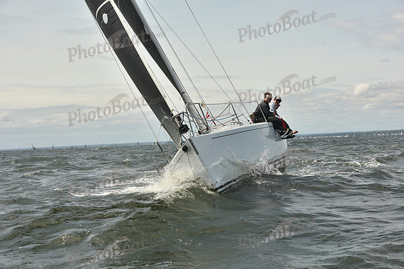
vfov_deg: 19.5
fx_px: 786
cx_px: 202
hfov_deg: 28.8
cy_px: 134
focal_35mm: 70
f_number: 9
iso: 250
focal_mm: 70
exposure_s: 1/800
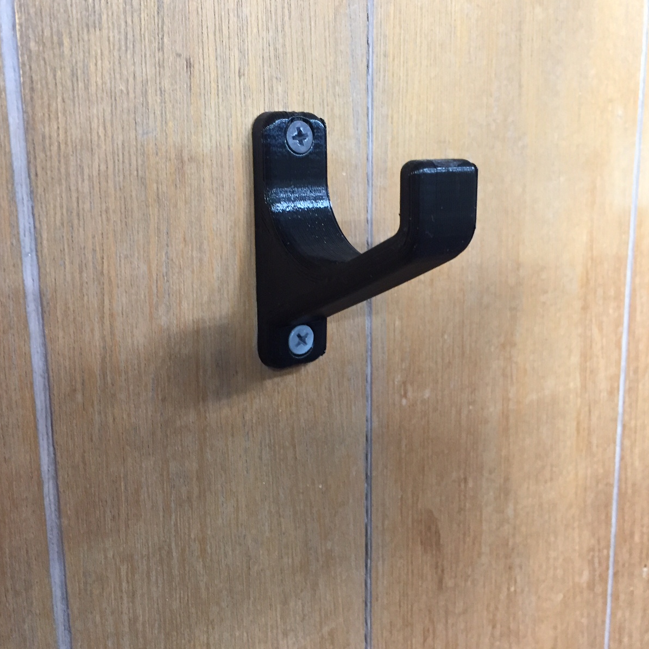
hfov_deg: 47.2
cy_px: 320
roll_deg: +1.2
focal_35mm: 35
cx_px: 331
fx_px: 742
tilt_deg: -11.8
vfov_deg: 47.2
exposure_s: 1/17
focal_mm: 4.15
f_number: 2.2
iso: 250
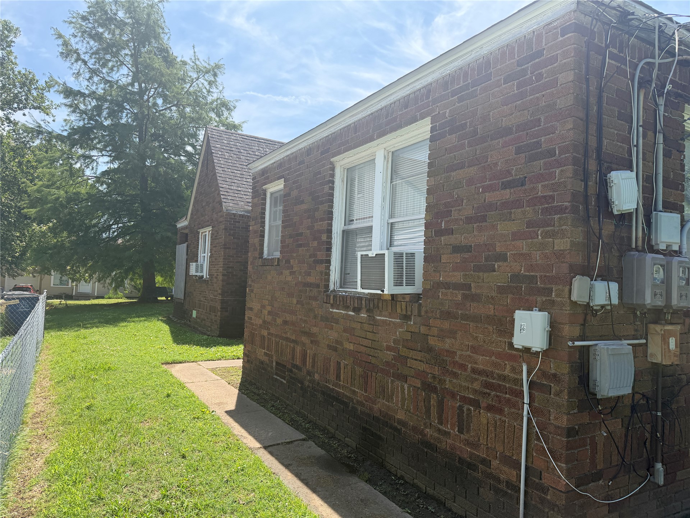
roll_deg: -2.8
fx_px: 478
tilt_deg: +2.7
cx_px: 345
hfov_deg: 71.6
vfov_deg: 56.8
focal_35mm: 24
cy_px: 259
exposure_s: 1/2611
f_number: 1.78
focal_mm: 6.76
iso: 100
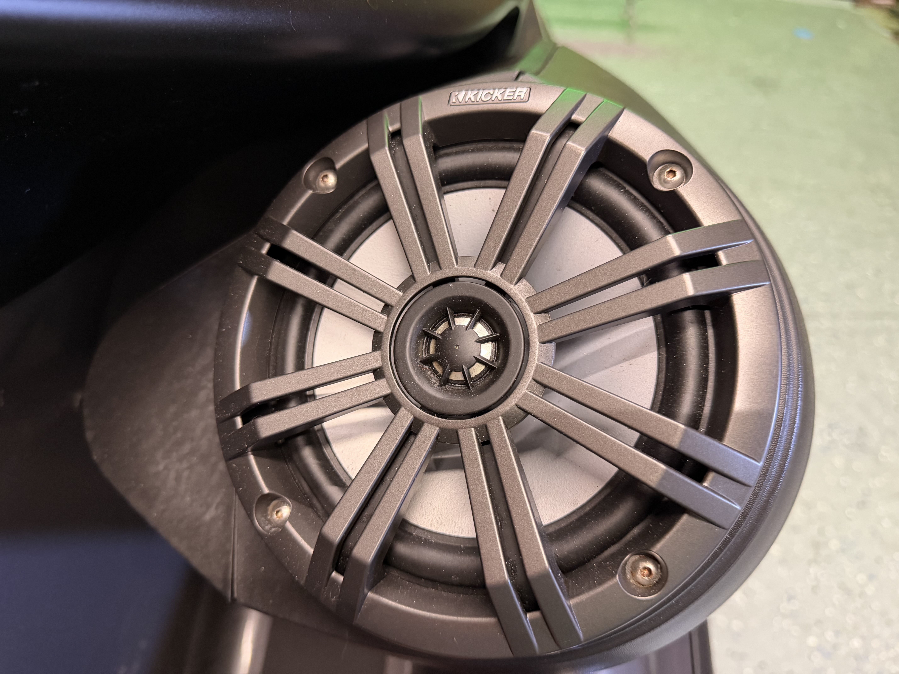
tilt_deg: -47.2
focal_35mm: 24
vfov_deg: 56.8
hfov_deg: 71.6
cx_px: 450
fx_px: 623
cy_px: 337
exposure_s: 1/60
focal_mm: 6.76
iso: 500
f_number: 1.78
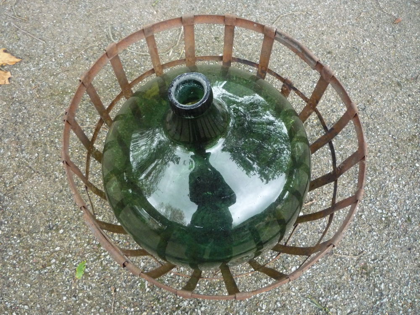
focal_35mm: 30
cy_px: 158
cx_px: 210
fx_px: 364
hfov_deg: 60.0
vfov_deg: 46.8
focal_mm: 5.2
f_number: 3.3
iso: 400
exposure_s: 1/30
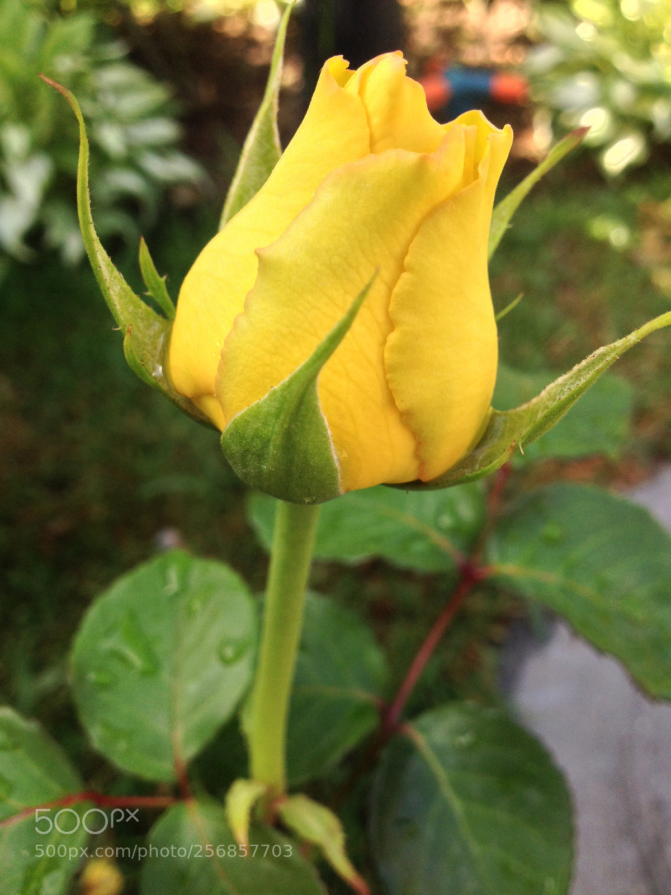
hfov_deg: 40.7
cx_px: 336
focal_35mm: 35
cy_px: 448
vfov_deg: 52.6
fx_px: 905
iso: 50
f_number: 2.4
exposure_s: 1/302
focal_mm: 4.28
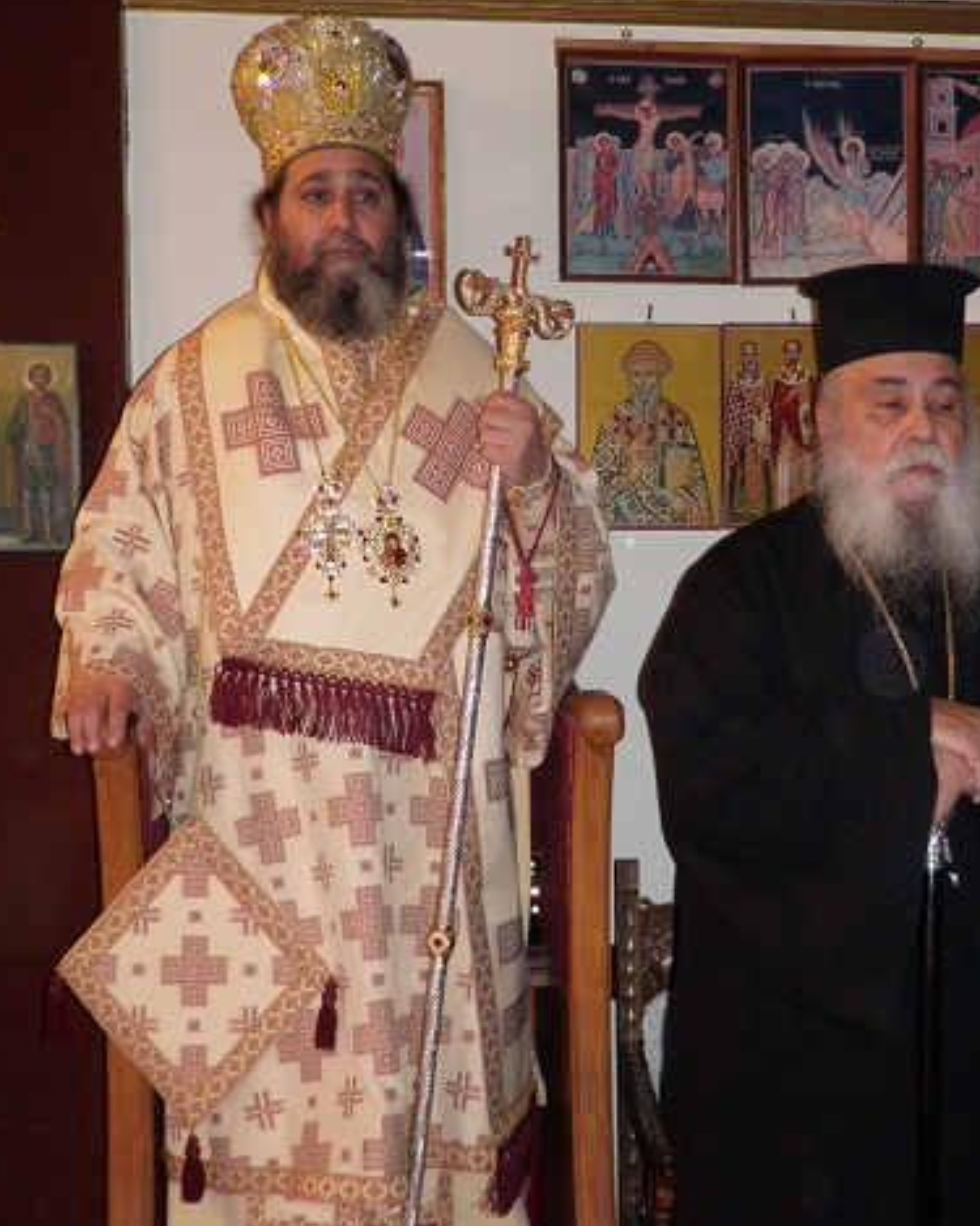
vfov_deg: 38.8
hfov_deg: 31.3
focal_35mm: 48
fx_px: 1741
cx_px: 614
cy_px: 612
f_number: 4.1
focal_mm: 6.53
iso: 250
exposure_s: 1/40
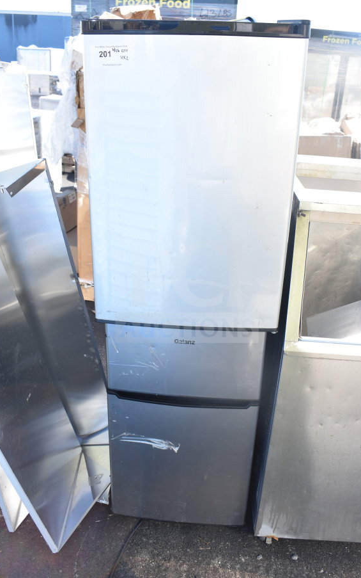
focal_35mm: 33
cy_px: 292
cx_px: 187
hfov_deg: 38.9
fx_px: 511
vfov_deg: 58.8
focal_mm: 21
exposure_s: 1/125
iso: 200
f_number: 5.6
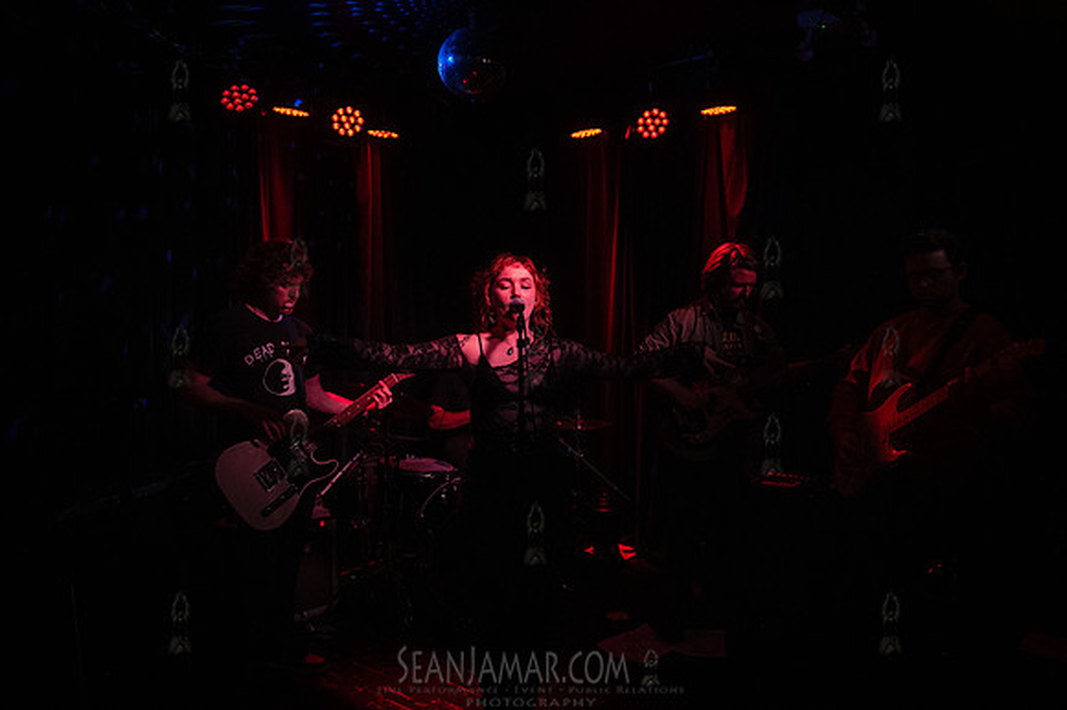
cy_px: 356
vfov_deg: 50.7
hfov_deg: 70.8
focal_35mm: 25
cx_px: 517
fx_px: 750
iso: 10000
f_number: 4
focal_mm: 24
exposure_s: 1/400
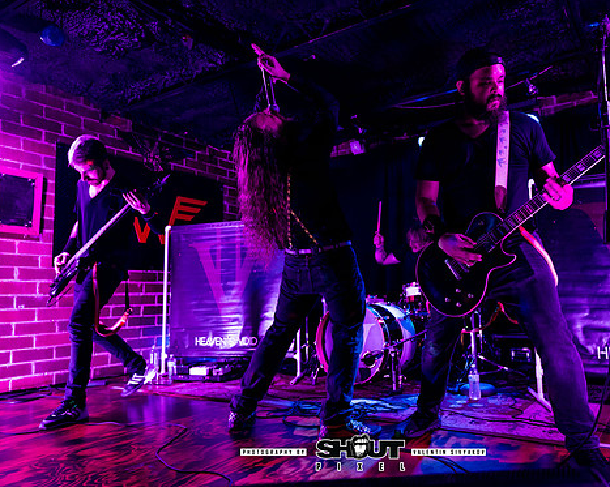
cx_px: 363
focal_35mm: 28
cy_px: 241
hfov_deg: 61.8
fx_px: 505
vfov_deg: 51.5
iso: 1250
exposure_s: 1/200
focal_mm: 24
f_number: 2.8
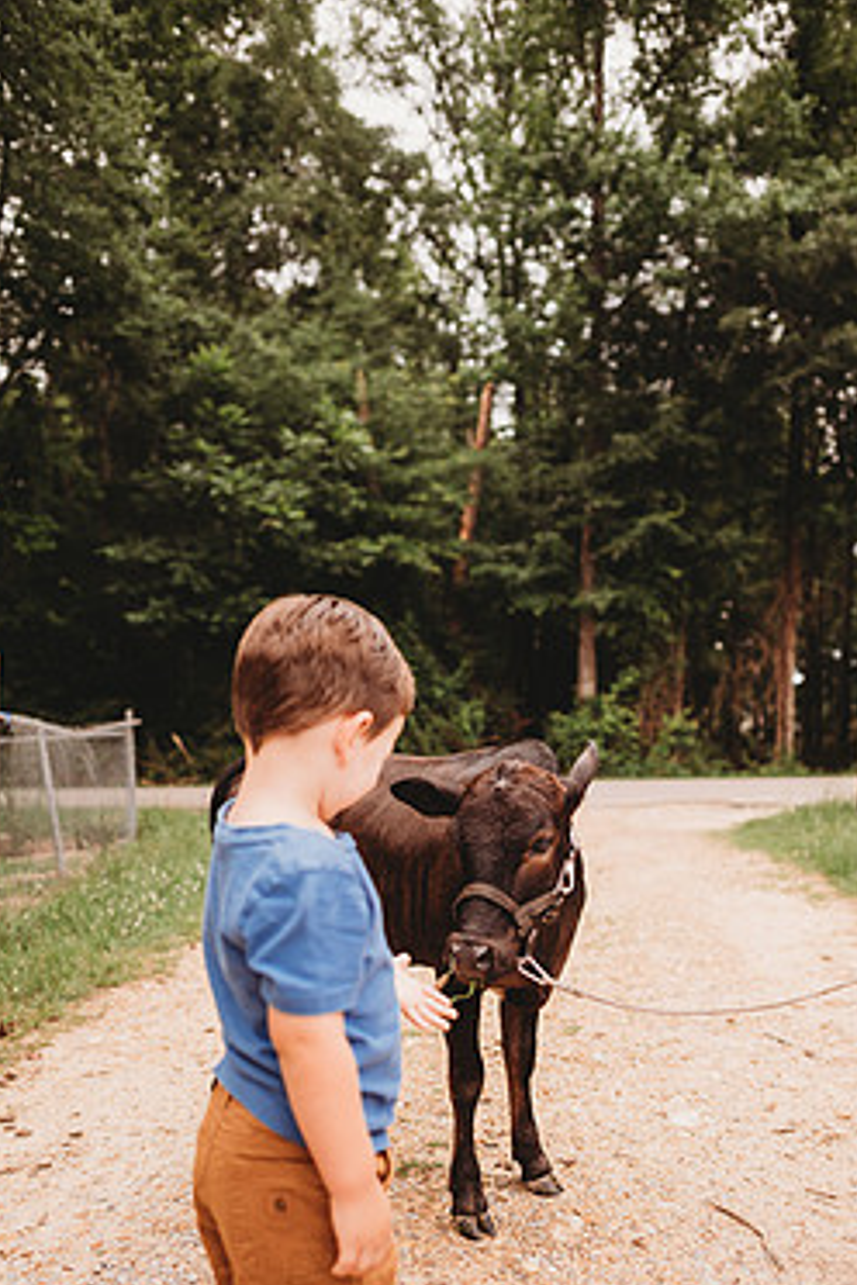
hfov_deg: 44.8
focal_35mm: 29
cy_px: 763
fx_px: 1035
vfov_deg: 63.2
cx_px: 494
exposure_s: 1/1000
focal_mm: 24
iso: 100
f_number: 2.2
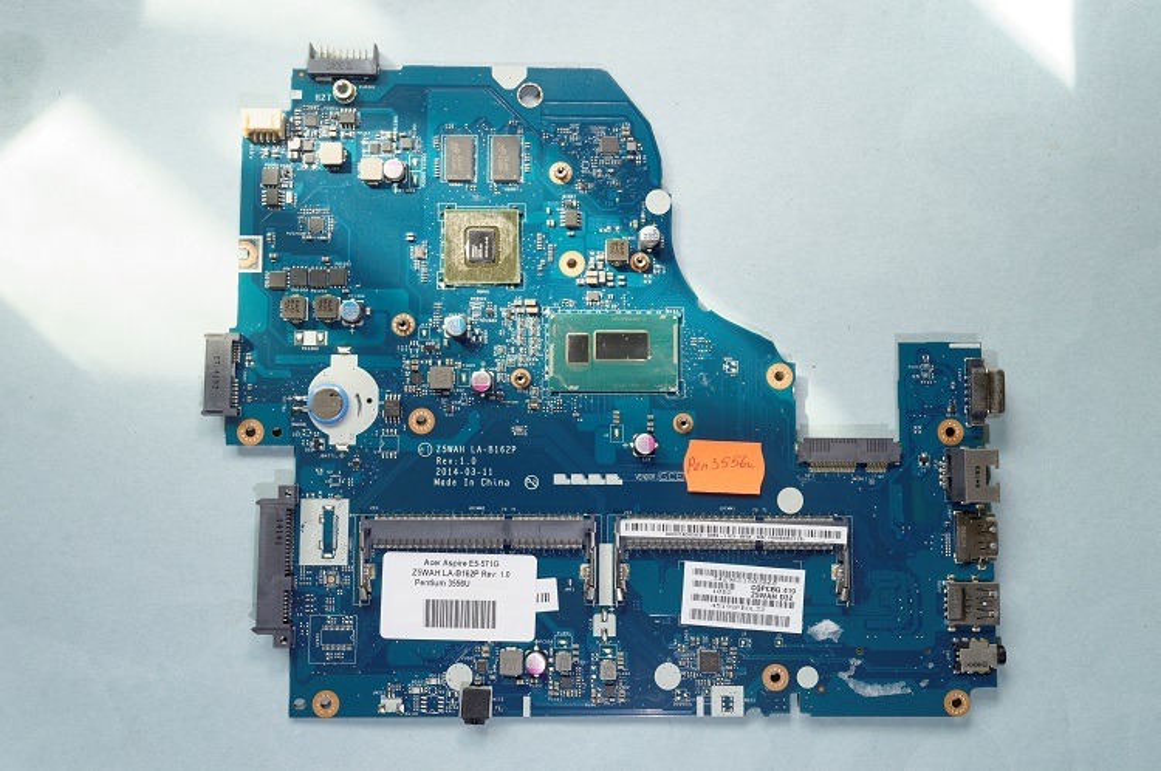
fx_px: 1159
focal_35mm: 36
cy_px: 386
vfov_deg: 36.8
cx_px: 580
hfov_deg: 53.2
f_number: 8
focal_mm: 24
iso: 100
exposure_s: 1/10
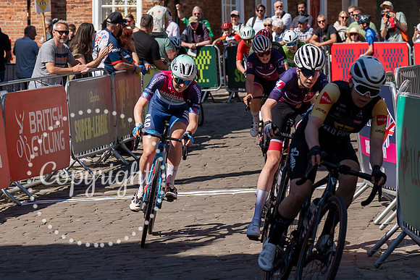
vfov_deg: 8.0
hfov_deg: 12.0
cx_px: 183
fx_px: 1993
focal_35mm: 171
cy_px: 24
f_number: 4
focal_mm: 70
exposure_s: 1/1250
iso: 100
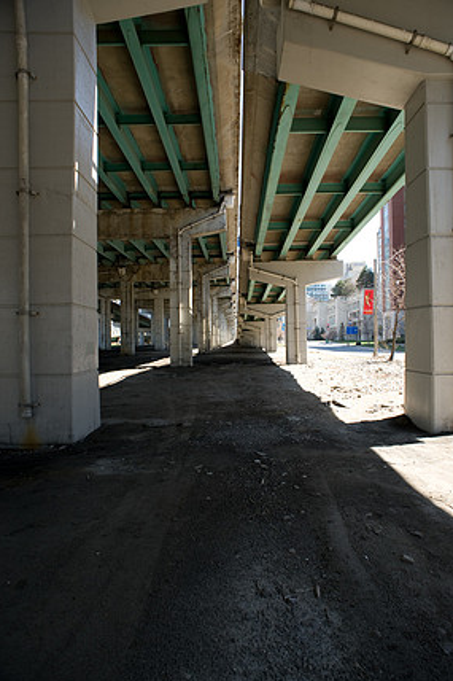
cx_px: 234
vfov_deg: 81.2
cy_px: 345
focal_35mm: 21
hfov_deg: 59.4
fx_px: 397
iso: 200
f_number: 5.6
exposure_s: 1/250
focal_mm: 20
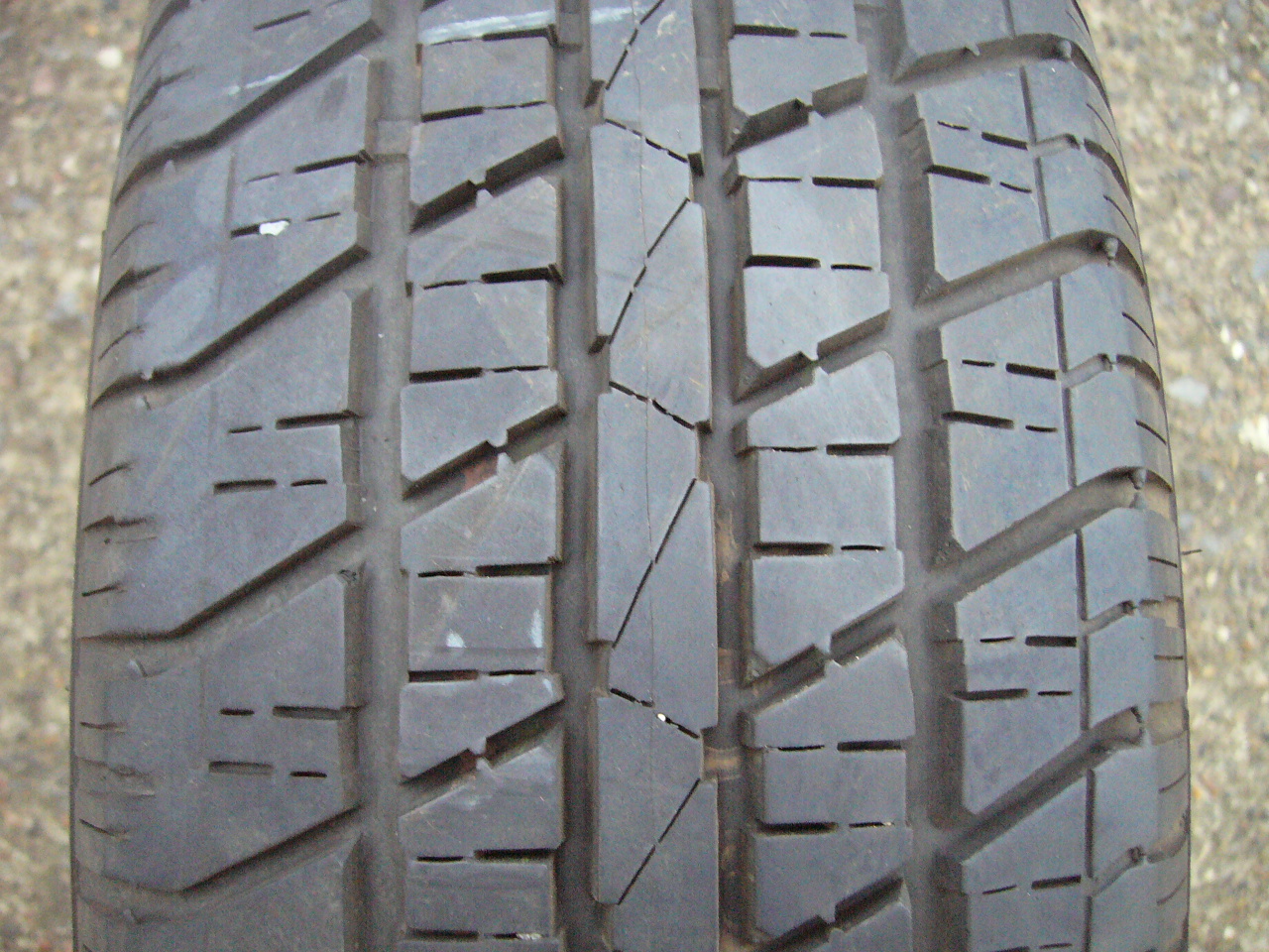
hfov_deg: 52.6
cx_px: 634
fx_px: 1283
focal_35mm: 35
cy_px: 476
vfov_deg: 40.7
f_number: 2.8
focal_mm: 5.8
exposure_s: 1/30
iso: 400
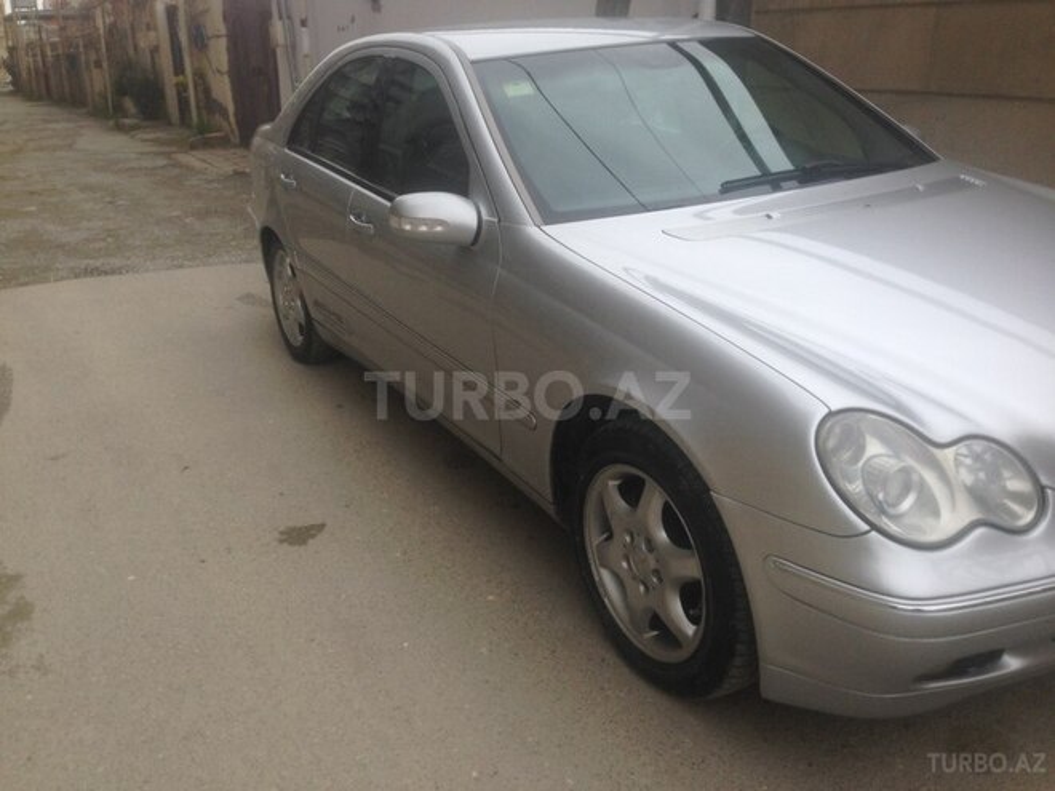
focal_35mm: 33
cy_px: 396
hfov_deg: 55.4
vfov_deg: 42.9
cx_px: 528
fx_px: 1006
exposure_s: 1/775
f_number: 2.4
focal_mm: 4.12
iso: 50
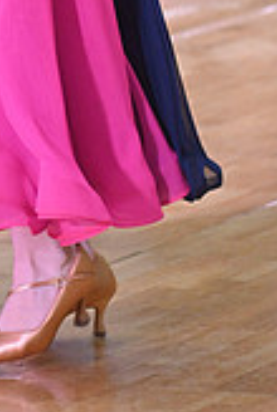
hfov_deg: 2.9
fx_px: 5470
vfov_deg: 4.3
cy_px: -221
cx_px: -117
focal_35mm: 476
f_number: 4.5
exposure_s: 1/400
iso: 3200
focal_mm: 135
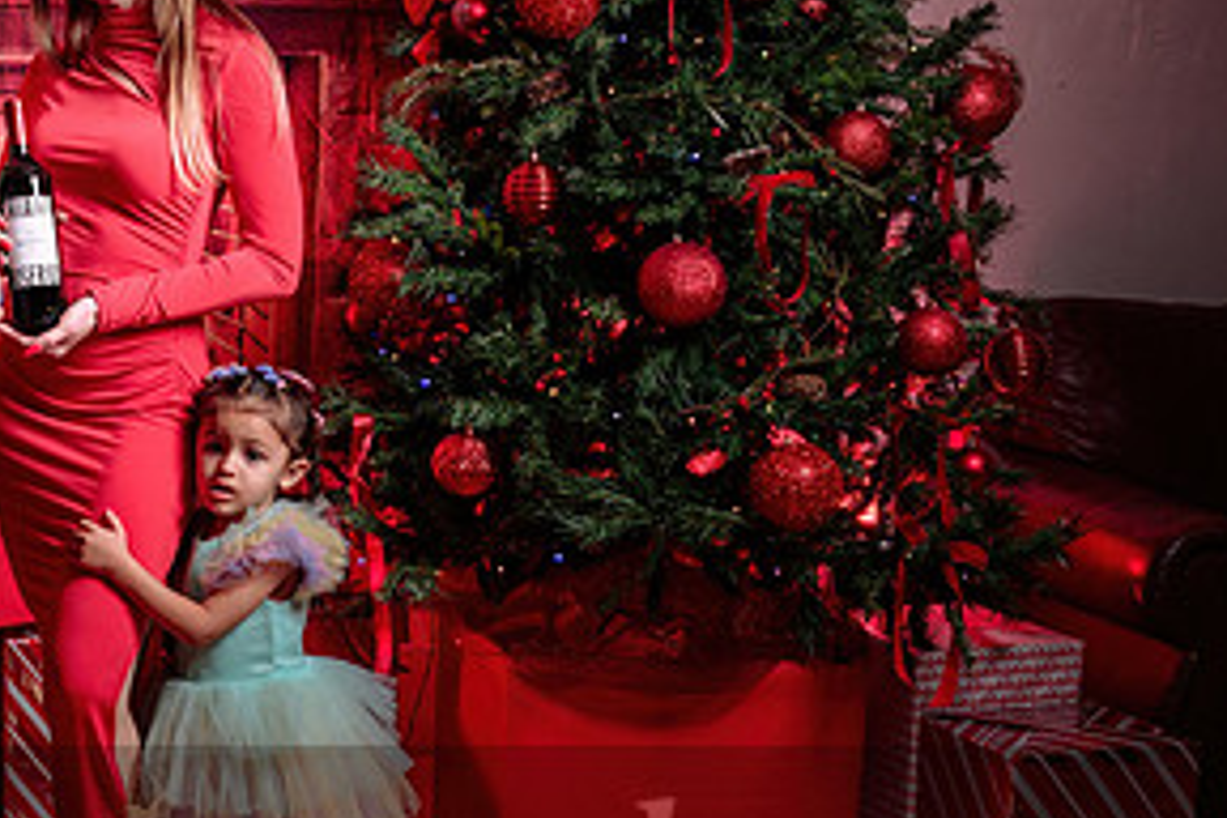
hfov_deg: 30.5
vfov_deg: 22.3
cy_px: 370
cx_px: -7
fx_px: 2079
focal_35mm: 61
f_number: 4
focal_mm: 28
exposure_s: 1/125
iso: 500
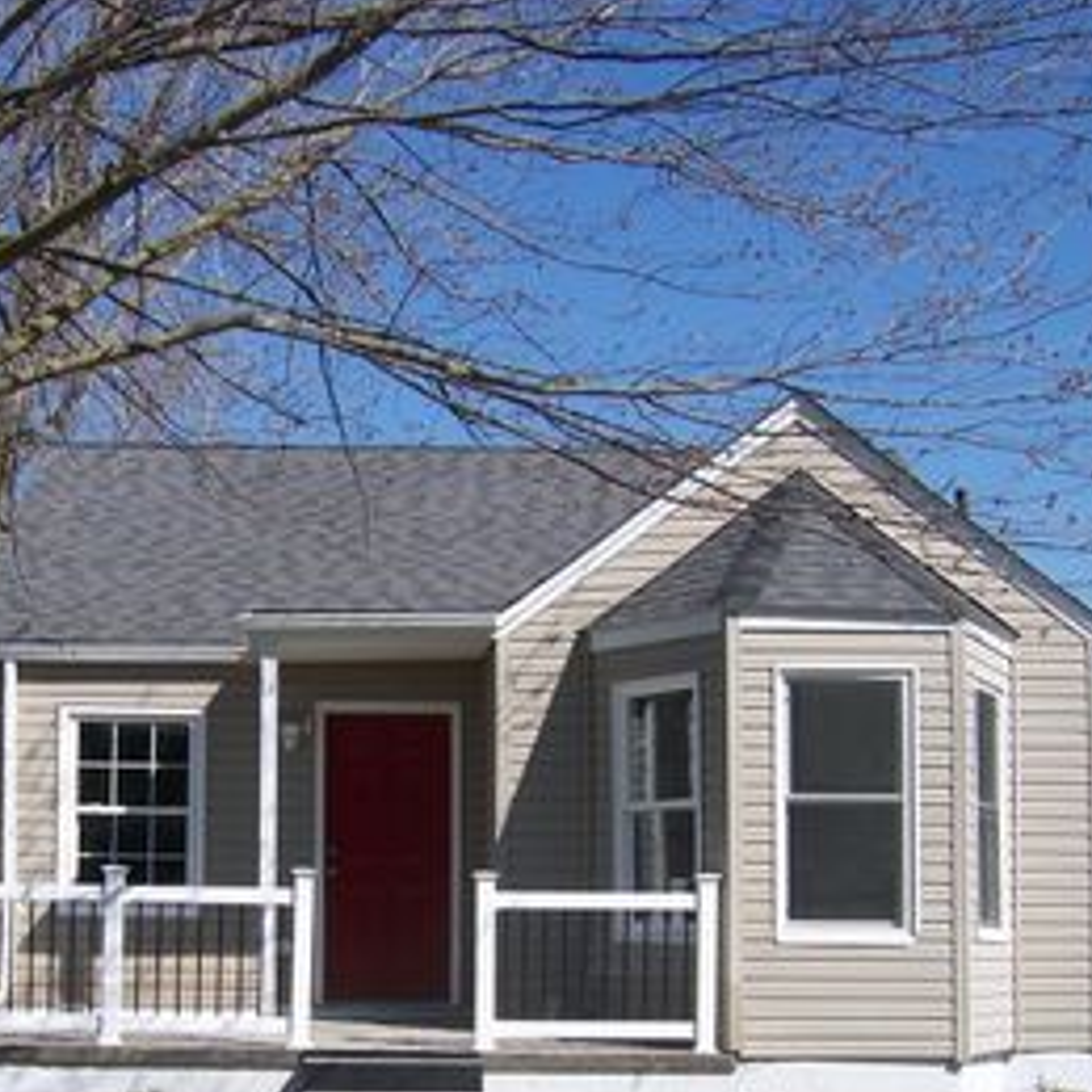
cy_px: 750
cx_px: 328
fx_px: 1999
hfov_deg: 30.2
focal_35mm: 56
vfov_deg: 30.3
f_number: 4
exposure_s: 1/750
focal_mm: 5.5
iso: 80
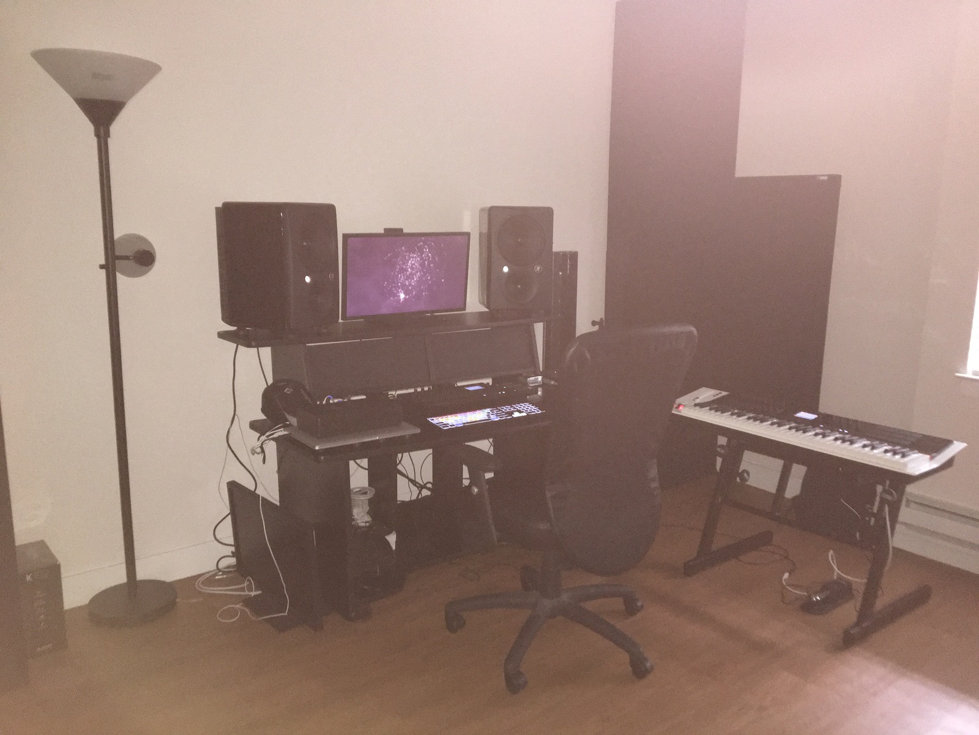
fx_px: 820
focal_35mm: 29
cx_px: 490
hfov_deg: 61.7
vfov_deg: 48.2
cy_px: 368
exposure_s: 1/16
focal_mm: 4.15
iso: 250
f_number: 2.2
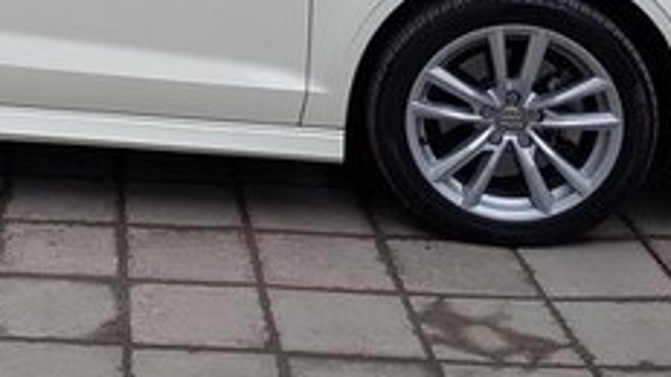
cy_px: -161
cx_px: -15
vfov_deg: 14.1
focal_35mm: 81
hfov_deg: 24.9
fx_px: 1441
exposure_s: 1/357
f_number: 1.7
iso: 40
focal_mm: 4.2
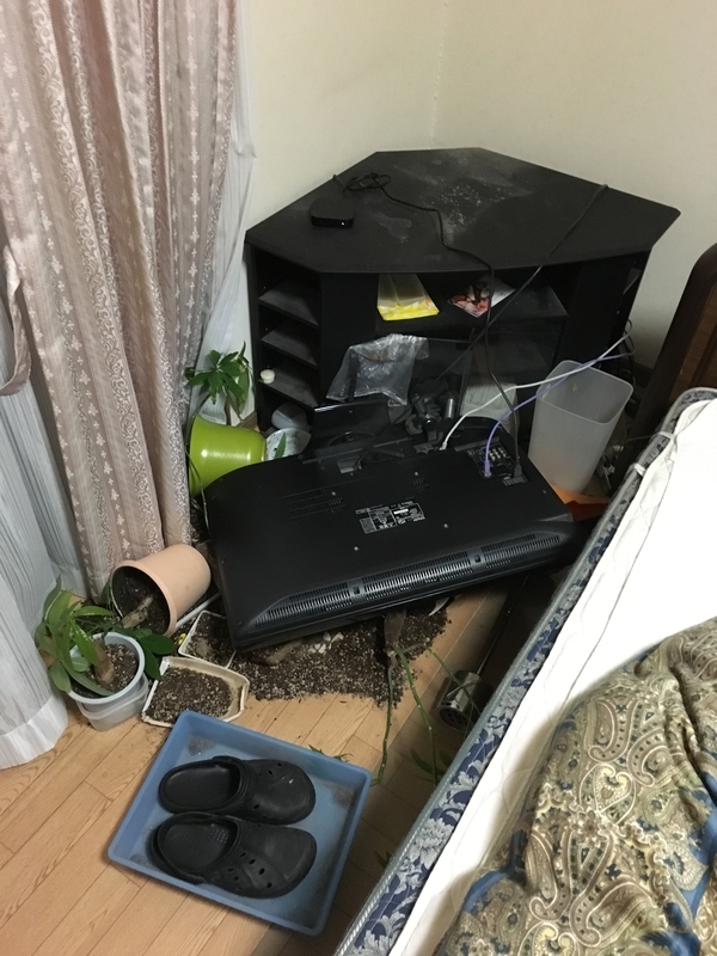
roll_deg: -2.0
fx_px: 801
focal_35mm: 29
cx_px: 358
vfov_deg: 61.7
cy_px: 478
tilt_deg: -43.4
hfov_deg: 48.2
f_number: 2.2
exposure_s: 1/15
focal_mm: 4.15
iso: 320
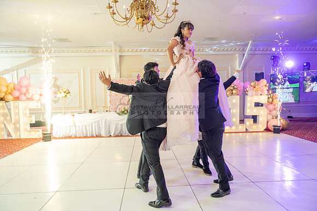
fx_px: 211
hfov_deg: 73.7
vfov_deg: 53.2
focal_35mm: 24
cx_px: 158
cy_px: 106
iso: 400
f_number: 2.8
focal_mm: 24
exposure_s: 1/100
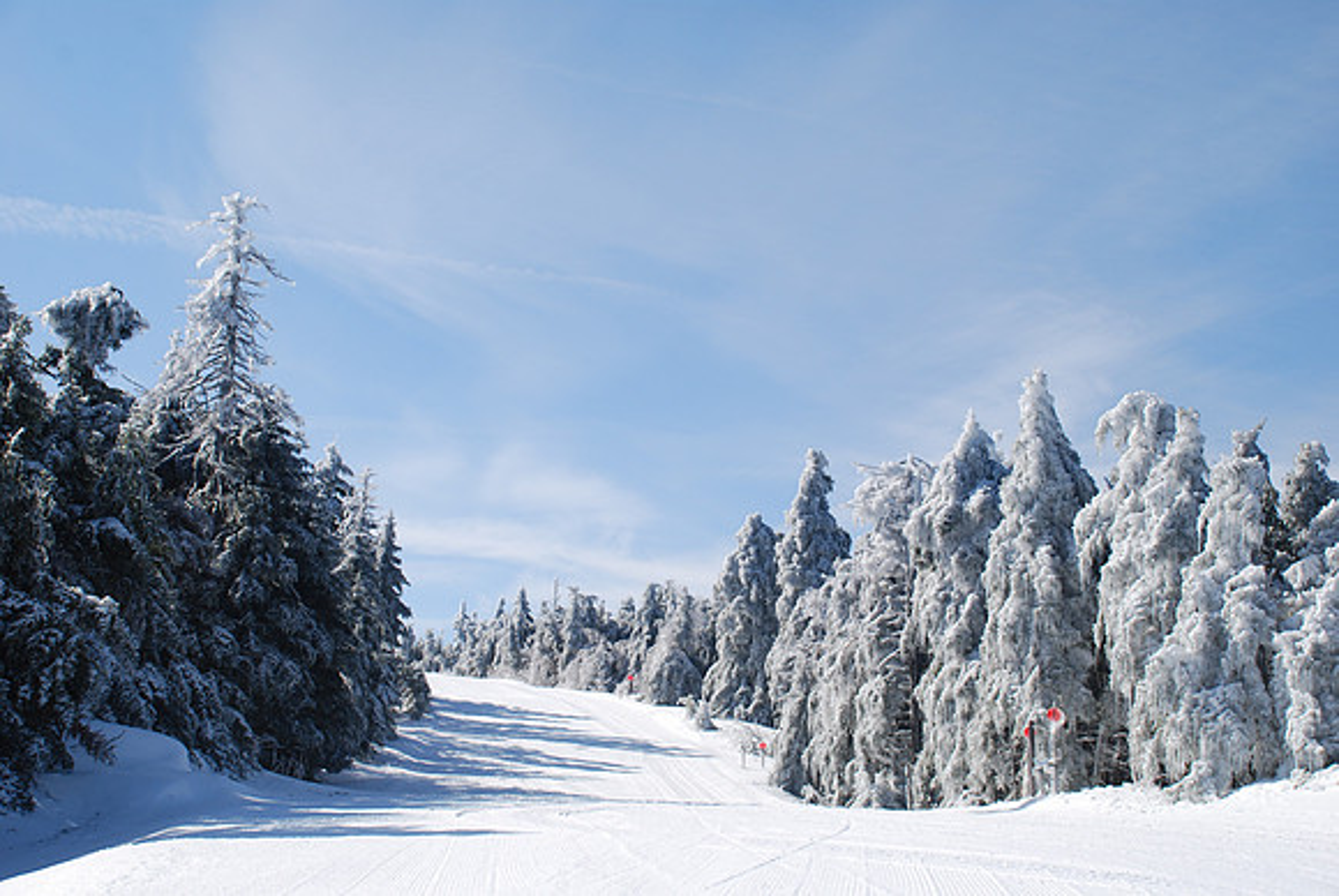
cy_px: 448
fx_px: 1787
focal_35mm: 48
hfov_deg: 41.1
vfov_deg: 28.1
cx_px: 670
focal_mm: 32
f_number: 9
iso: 100
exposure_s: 1/320
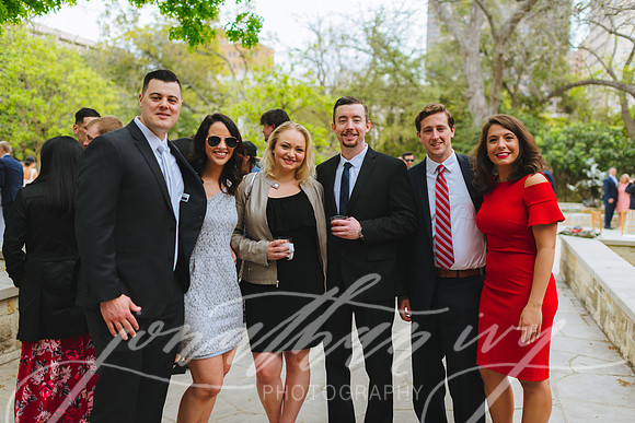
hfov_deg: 54.4
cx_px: 318
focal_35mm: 35
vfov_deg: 37.9
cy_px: 212
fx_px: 617
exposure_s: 1/500
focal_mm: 35
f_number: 2
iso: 80
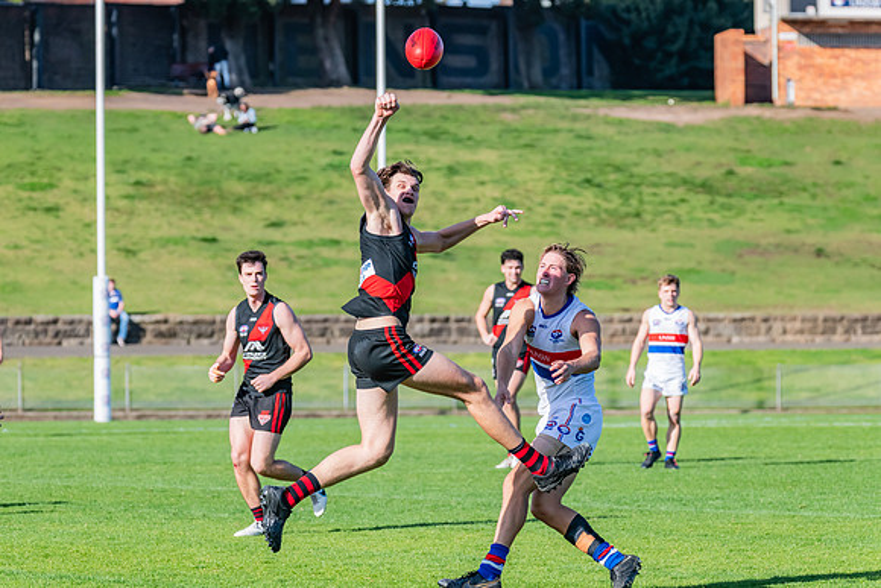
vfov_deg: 5.0
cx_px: 406
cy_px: 277
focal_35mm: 275
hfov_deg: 7.5
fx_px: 6724
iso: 800
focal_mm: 250
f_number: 8
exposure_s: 1/1600
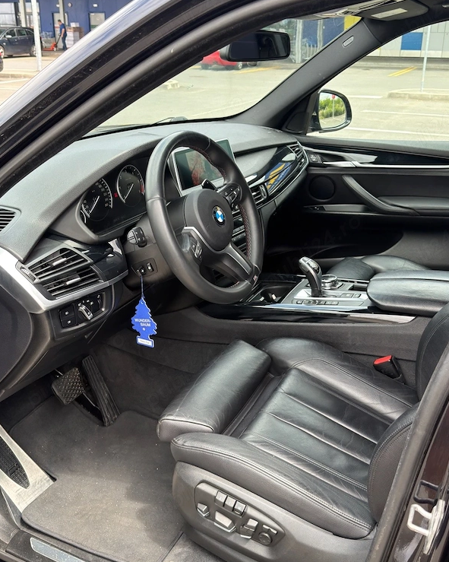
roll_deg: -0.9
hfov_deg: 40.1
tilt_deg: -21.3
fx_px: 615
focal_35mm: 37
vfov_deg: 49.1
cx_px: 224
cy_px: 270
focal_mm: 6.76
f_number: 1.78
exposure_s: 1/405
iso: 80
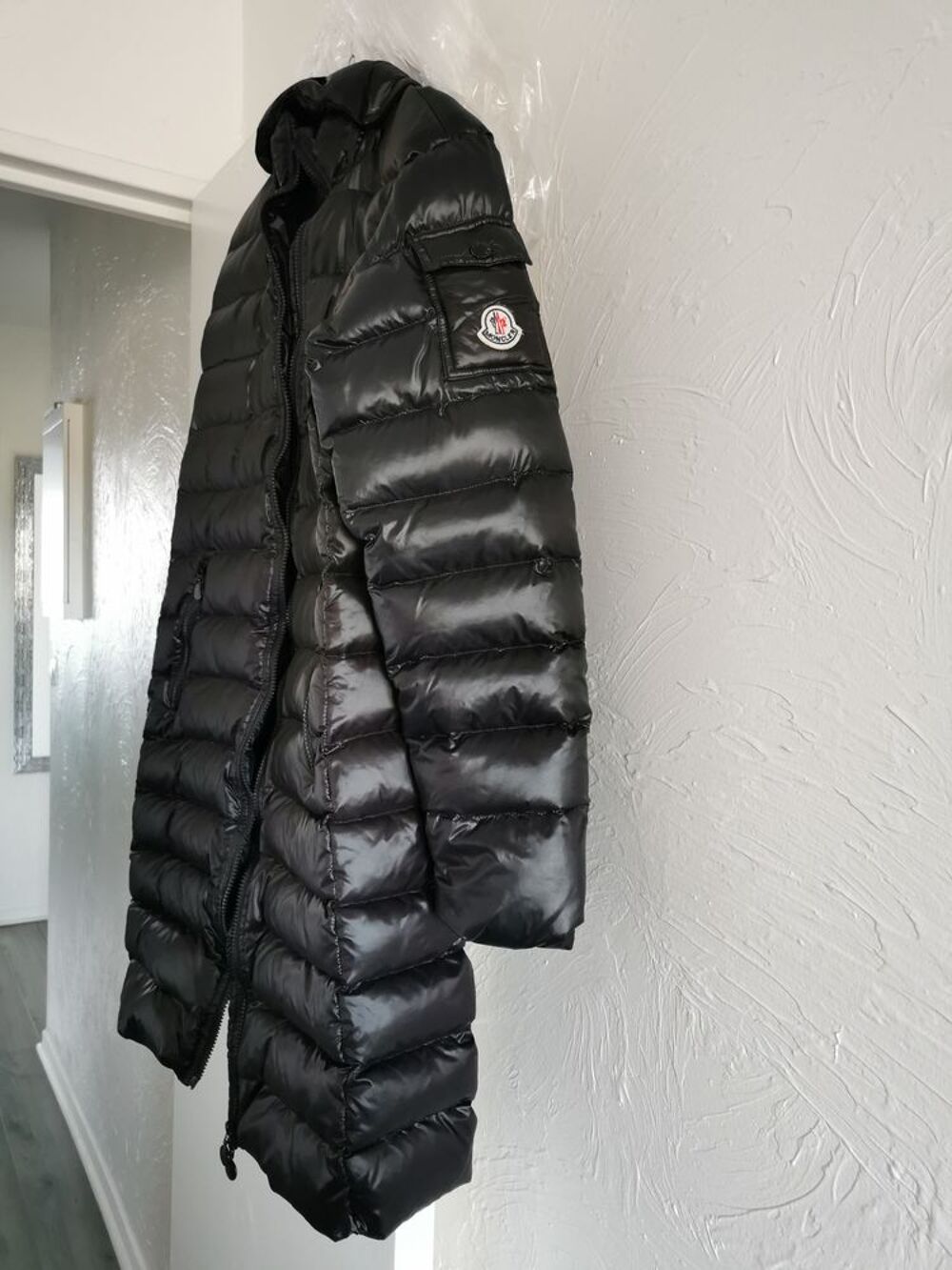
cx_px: 476
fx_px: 990
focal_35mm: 27
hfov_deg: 51.4
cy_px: 635
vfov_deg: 65.3
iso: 250
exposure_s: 1/50
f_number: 1.8
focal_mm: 5.58
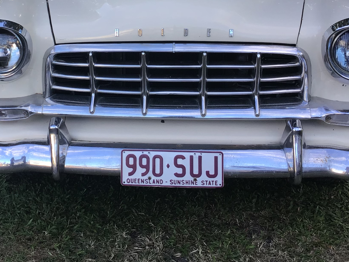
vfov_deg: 23.1
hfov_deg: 31.0
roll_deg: +1.3
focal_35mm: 62
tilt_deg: -15.8
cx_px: 122
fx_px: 625
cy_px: 28
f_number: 2.4
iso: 25
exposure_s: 1/158
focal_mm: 3.3
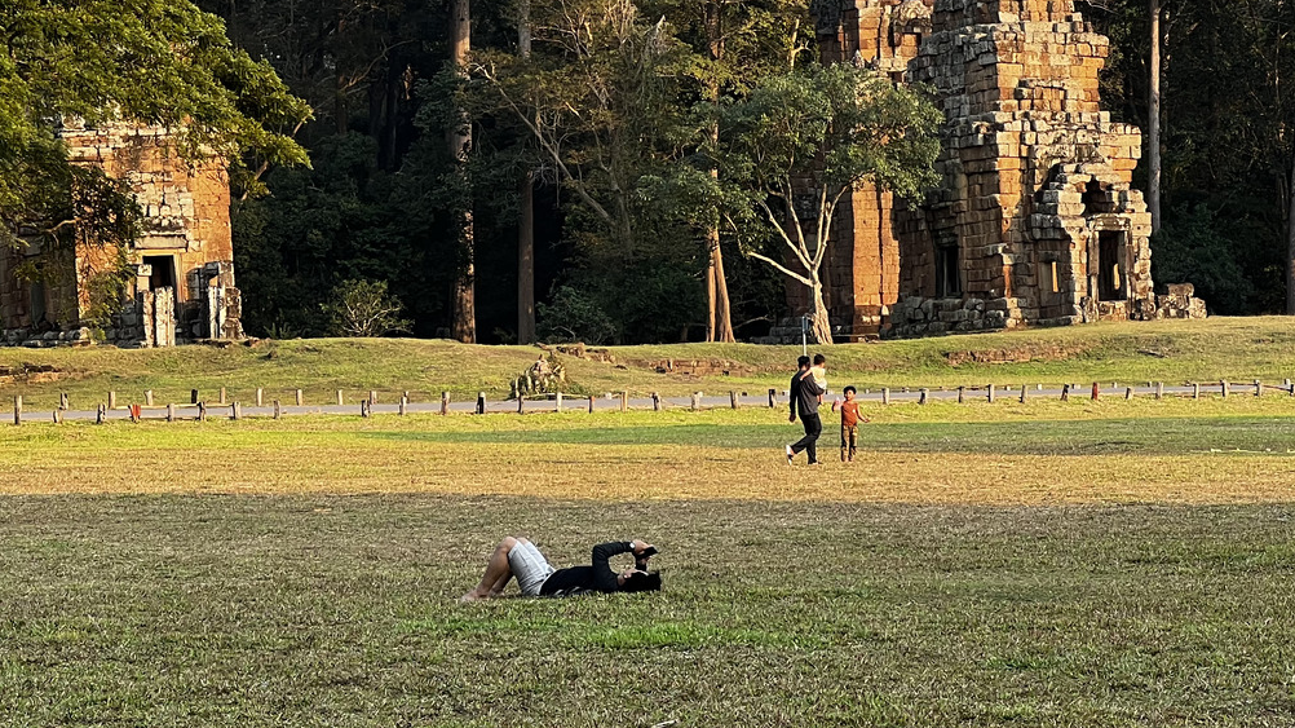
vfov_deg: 9.0
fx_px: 4600
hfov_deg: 16.0
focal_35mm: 134
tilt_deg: +2.0
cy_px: 187
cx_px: 556
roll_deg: +1.3
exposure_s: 1/112
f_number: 2.8
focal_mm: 9
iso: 32
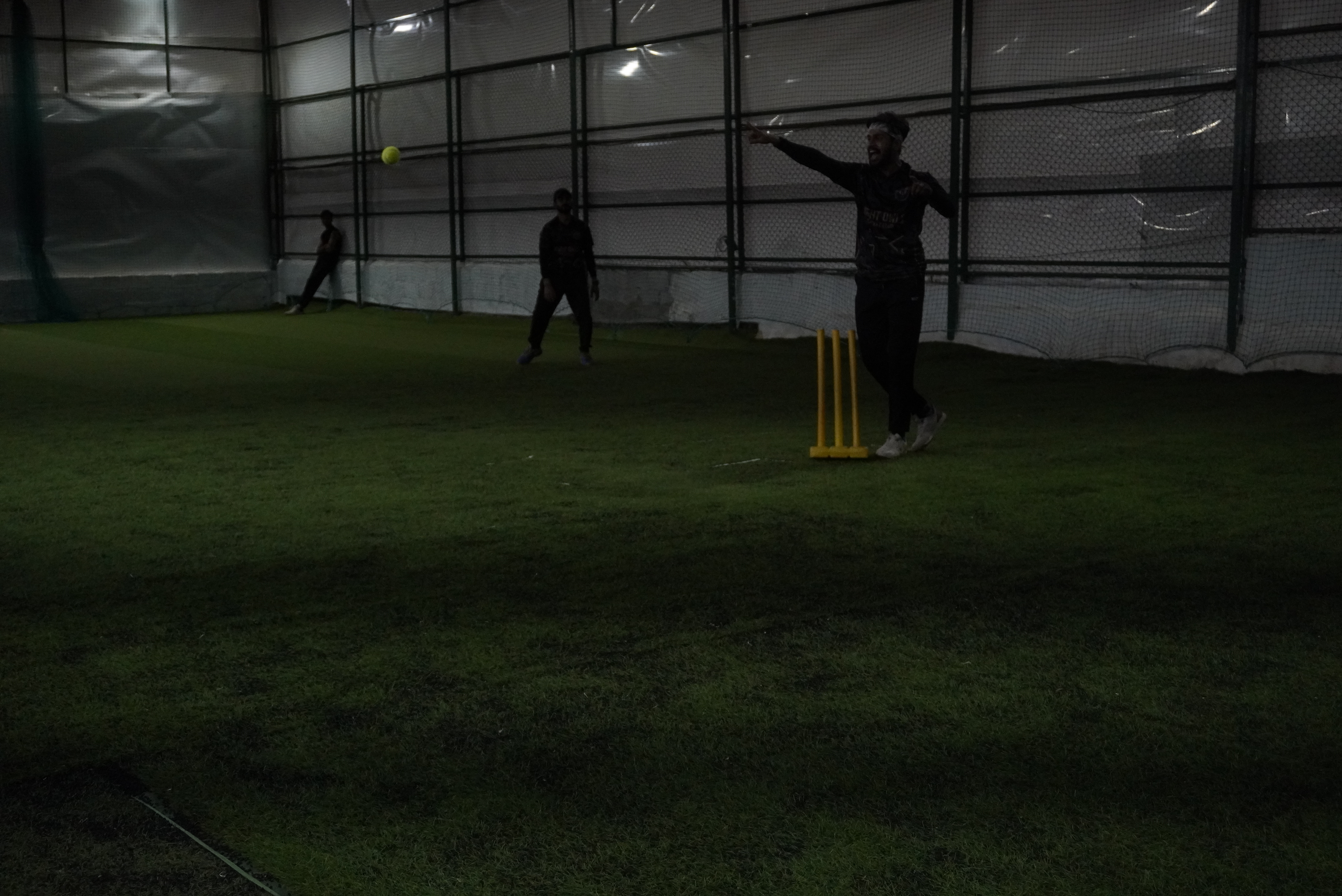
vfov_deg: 29.9
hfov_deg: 43.6
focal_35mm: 45
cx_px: 671
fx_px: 1678
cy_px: 448
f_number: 4.5
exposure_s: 1/1000
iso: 3200
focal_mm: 30
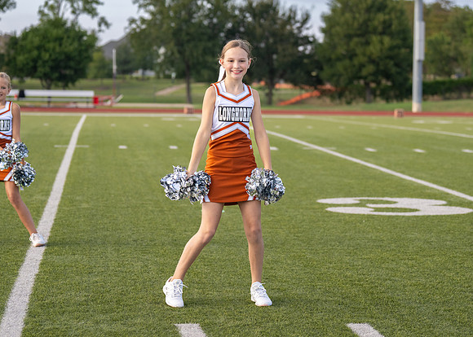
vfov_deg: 15.1
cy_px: 135
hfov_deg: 21.0
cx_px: 244
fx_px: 1275
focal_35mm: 95
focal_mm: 70
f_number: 2.8
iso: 400
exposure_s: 1/3200
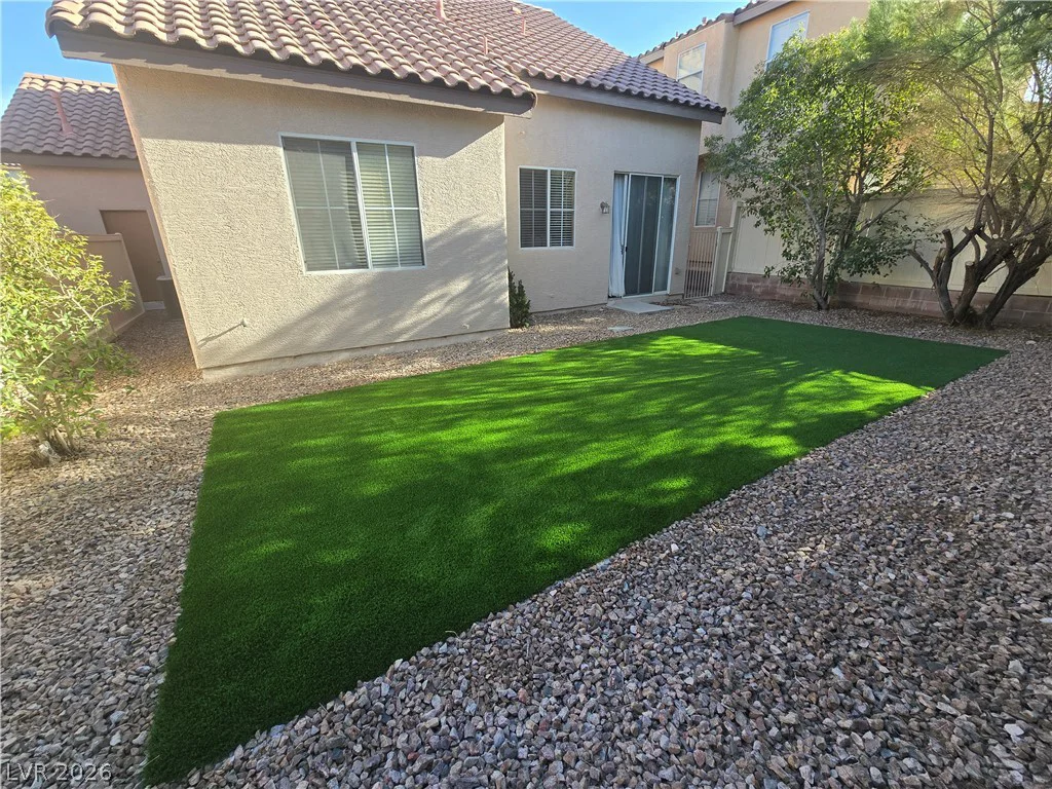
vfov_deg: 89.9
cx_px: 526
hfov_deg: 106.2
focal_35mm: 13
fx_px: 395
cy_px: 394
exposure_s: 1/446
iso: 50
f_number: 2.2
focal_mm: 2.2
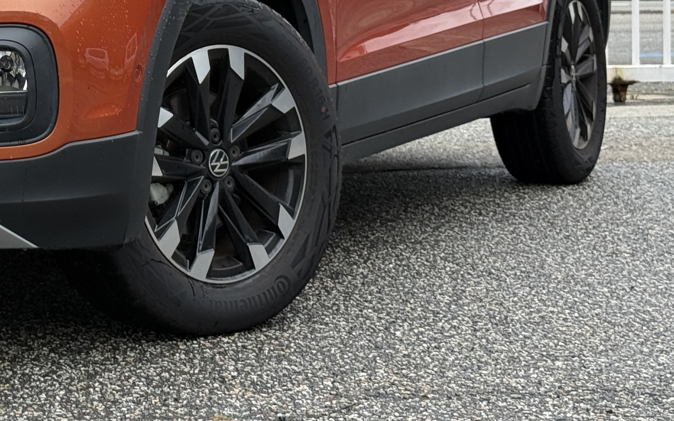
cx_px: -12
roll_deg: +0.3
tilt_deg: +1.1
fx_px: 2021
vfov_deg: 11.6
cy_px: -96
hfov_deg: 18.4
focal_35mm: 110
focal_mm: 6.76
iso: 64
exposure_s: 1/2146
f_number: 1.78
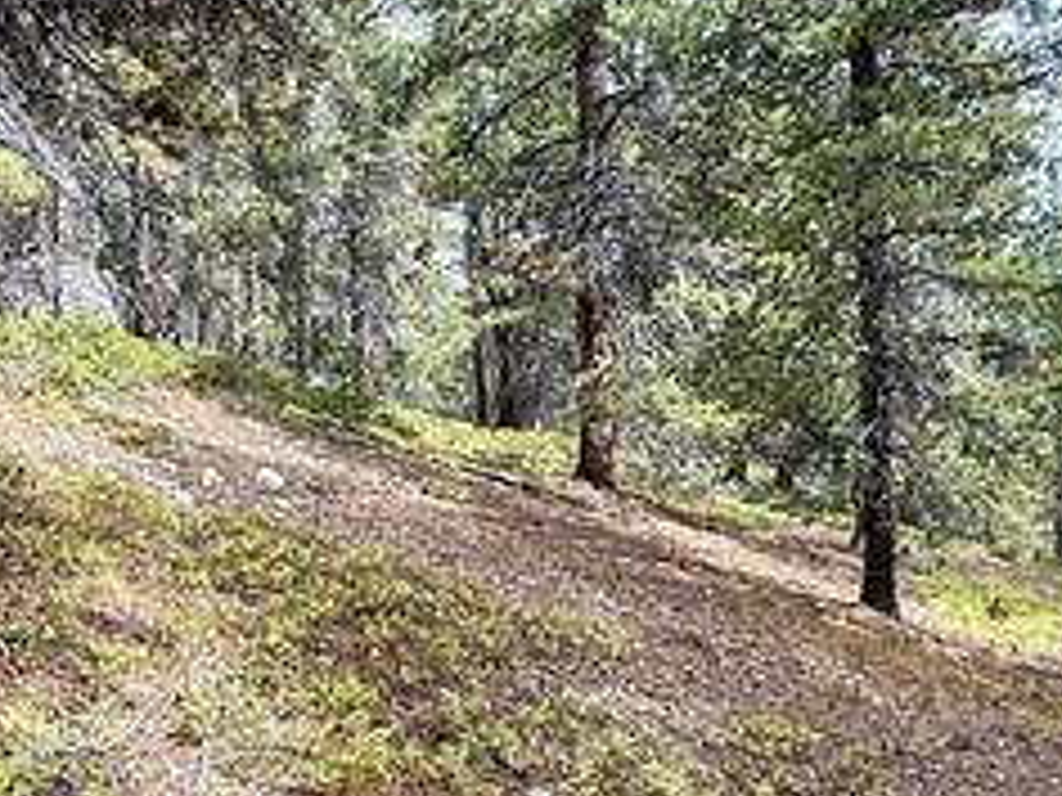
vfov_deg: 37.6
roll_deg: +3.7
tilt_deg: -0.9
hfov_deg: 46.1
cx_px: 194
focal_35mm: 38
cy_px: 472
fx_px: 1166
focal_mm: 2.22
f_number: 2.2
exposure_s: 1/270
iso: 50
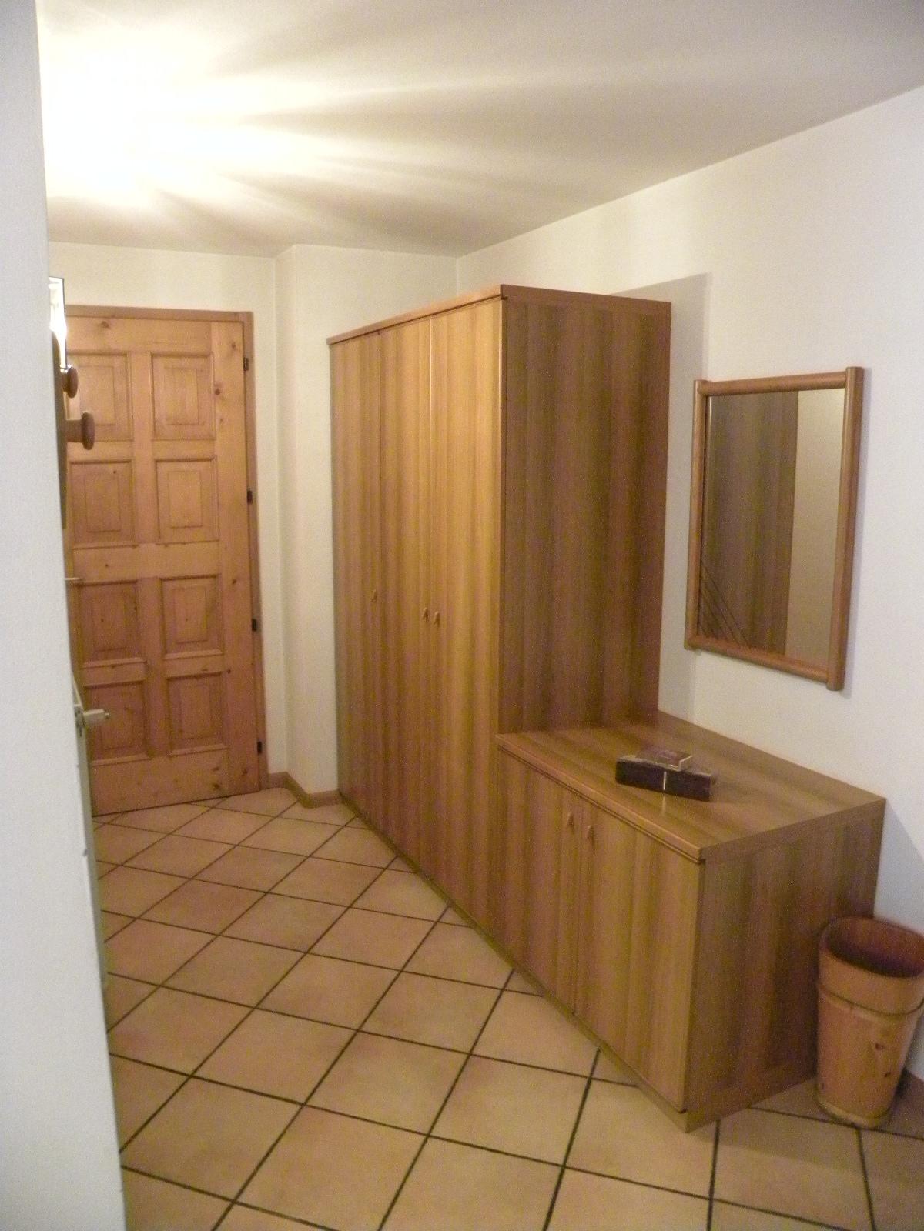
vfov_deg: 67.3
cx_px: 462
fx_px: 925
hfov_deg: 53.1
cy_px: 616
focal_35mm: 26
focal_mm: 4.6
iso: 800
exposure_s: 1/23
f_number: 2.8
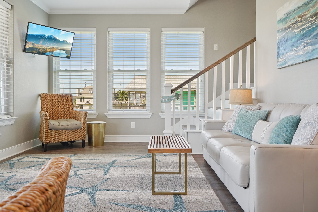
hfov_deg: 63.7
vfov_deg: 45.0
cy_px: 106
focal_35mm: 29
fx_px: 256
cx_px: 159
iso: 500
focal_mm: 29
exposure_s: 1/160
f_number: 8
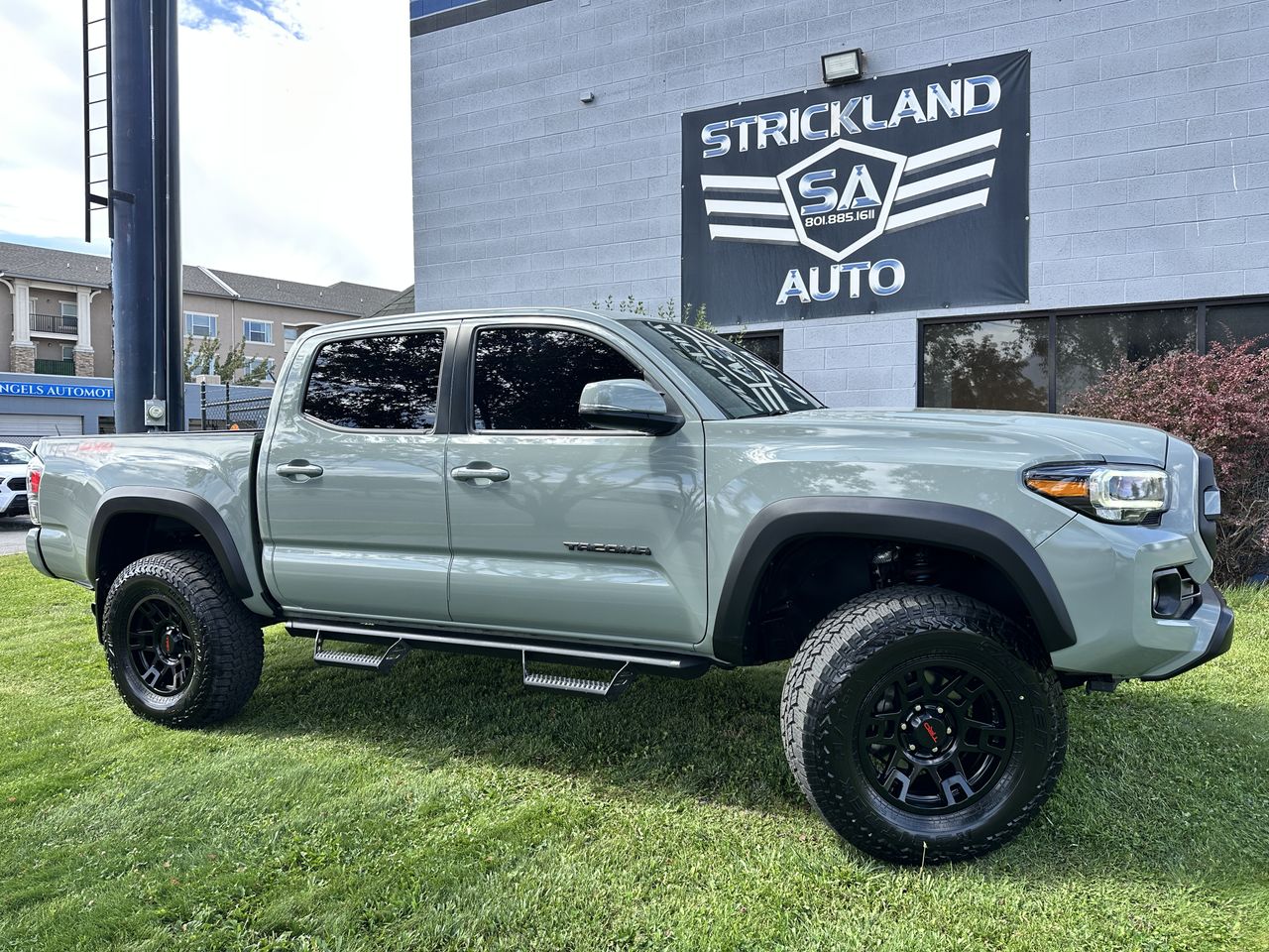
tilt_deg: -0.3
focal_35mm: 24
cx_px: 634
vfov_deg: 56.8
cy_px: 476
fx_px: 880
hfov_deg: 71.6
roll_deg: -0.3
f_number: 1.78
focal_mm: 6.86
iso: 80
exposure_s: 1/704
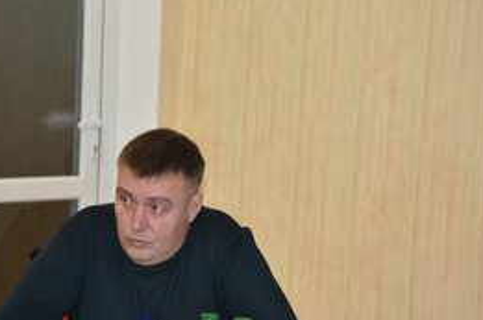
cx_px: 226
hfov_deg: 14.9
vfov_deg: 9.9
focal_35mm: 138
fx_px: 1848
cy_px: 240
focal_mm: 60
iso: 900
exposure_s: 1/60
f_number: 5
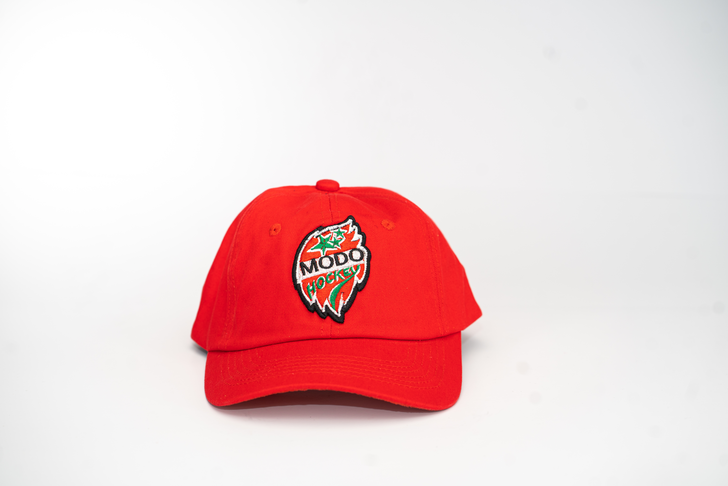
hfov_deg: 23.9
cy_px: 243
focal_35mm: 85
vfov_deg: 16.1
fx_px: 1719
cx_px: 364
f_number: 5
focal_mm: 85
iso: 160
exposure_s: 1/200
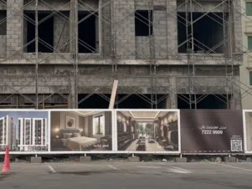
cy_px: 28
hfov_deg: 36.5
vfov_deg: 27.8
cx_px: 61
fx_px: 371
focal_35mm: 51
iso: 80
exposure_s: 1/390
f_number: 1.78
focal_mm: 6.76
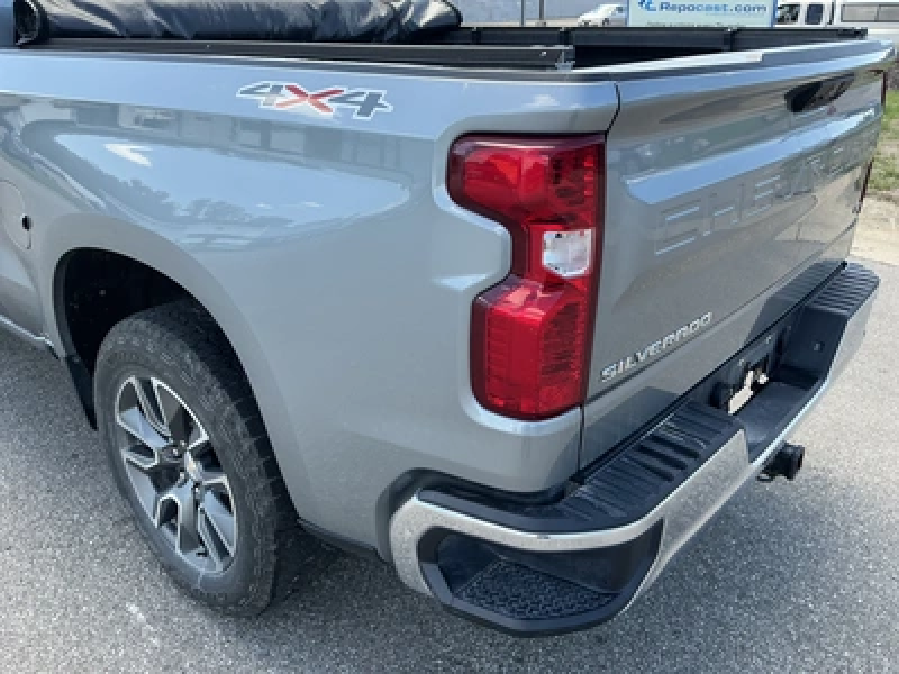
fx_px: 727
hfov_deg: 63.4
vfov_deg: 49.7
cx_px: 450
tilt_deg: -23.4
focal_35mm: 28
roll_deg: -1.5
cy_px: 337
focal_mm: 3
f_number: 1.8
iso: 20
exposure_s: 1/215
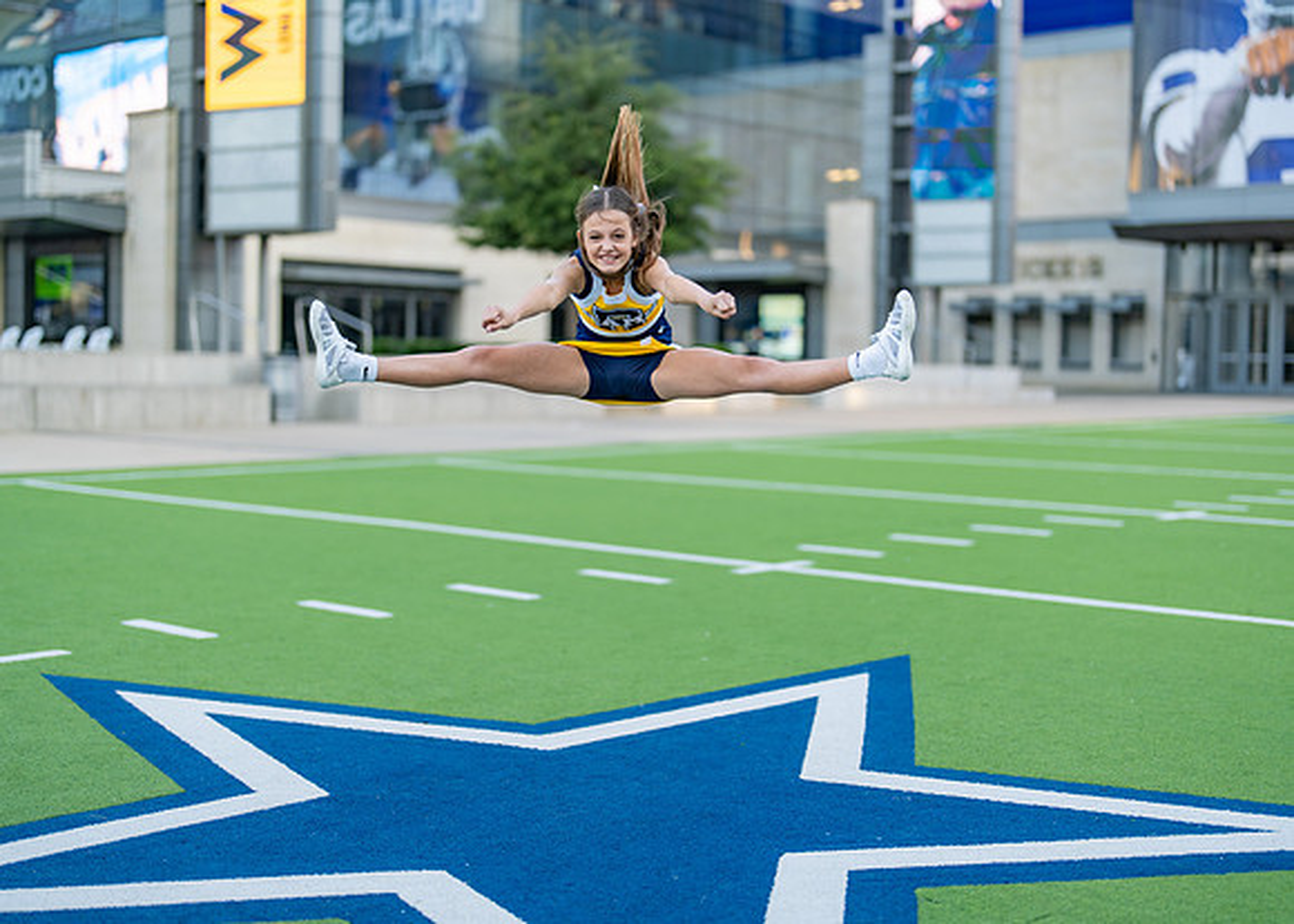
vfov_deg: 27.0
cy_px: 462
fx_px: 1925
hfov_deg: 37.2
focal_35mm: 52
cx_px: 647
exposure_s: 1/1250
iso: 160
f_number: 1.2
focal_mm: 50
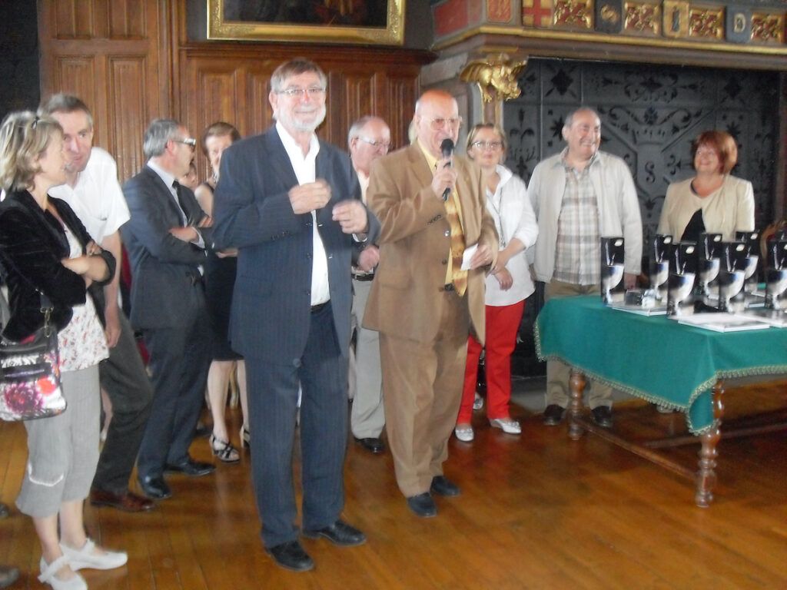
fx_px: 841
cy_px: 295
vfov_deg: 38.7
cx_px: 394
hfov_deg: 50.1
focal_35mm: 37
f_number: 2.8
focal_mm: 6.3
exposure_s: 1/45
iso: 400
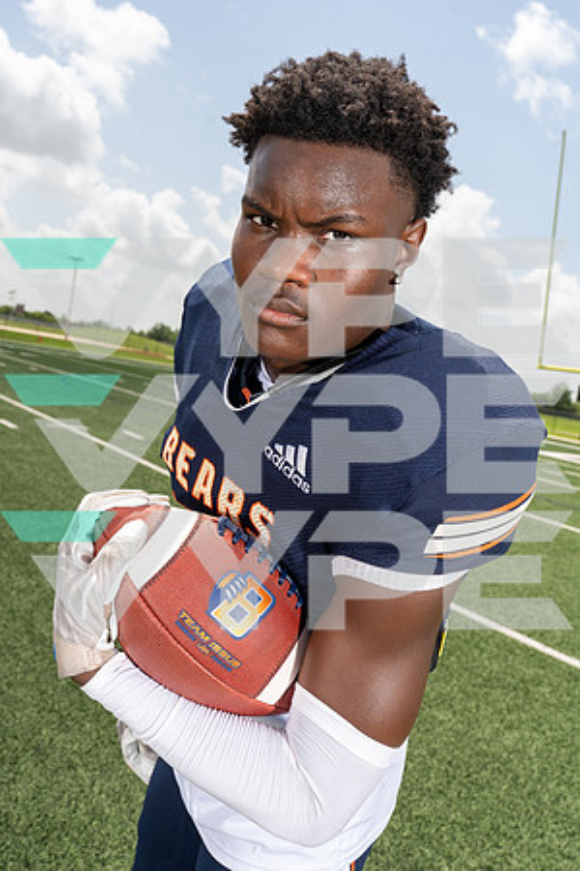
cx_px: 290
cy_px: 436
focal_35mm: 34
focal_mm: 34
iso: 100
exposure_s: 1/250
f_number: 8
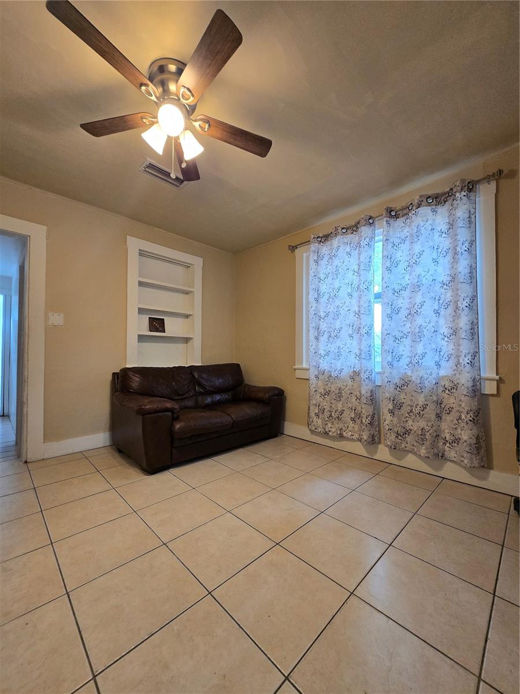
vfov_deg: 106.2
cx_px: 260
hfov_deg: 89.9
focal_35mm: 13
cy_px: 347
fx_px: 260
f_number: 2.2
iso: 160
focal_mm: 1.7
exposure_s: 1/60
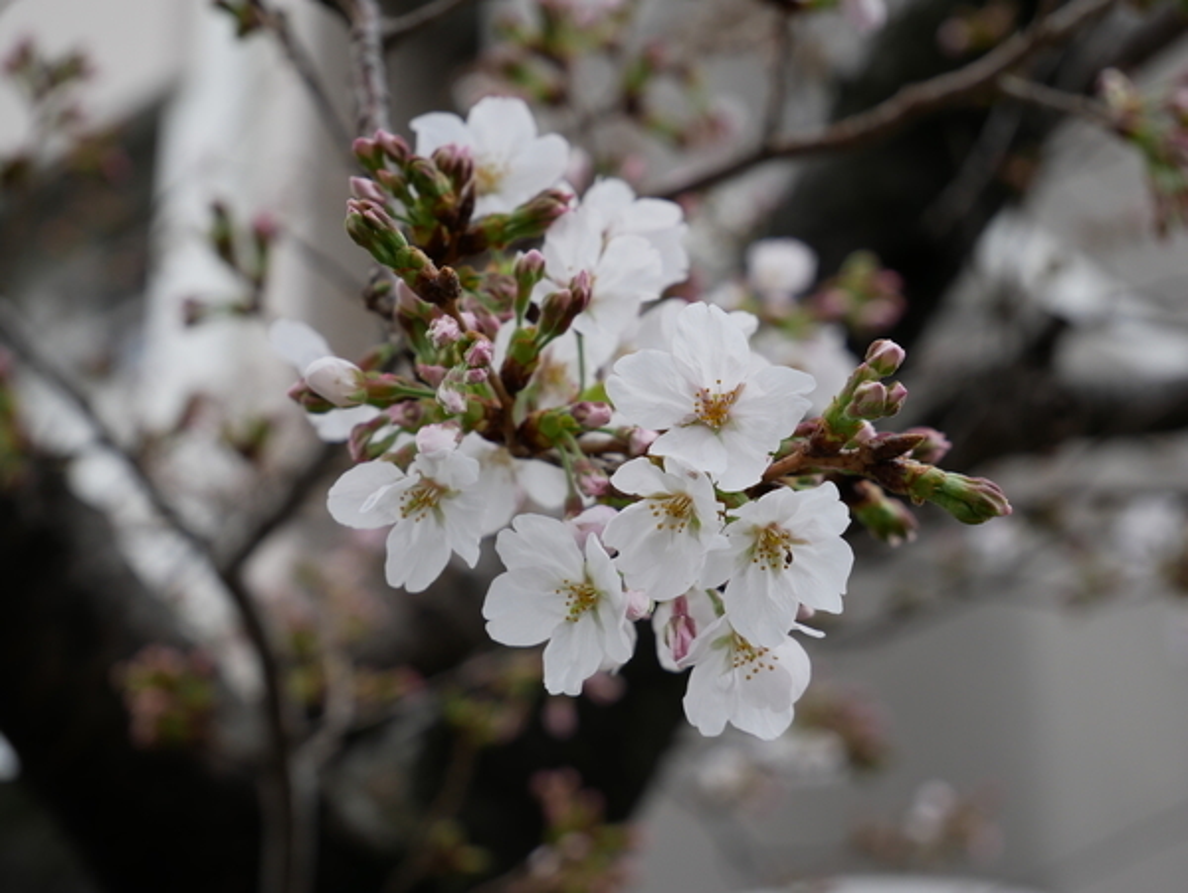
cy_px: 446
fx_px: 3366
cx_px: 594
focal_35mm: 98
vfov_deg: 15.1
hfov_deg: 20.0
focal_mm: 49
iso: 200
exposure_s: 1/200
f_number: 5.6
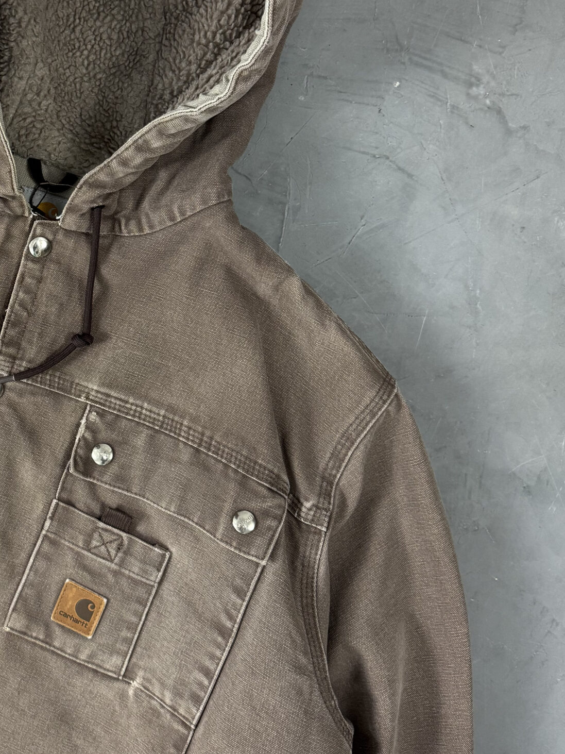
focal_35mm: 42
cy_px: 288
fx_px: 914
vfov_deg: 44.5
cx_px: 119
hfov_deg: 33.4
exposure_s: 1/60
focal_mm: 6.76
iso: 250
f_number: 1.78
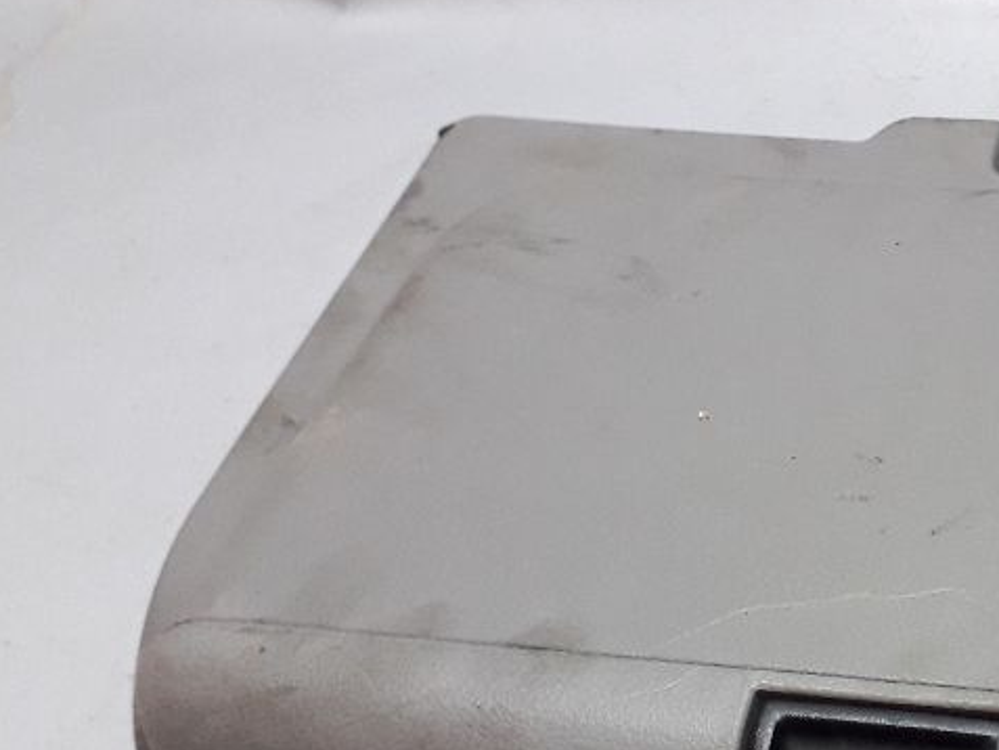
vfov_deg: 24.7
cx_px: 949
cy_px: 641
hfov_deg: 31.3
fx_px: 1674
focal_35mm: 58
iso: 160
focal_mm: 3.6
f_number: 1.9
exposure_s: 1/25
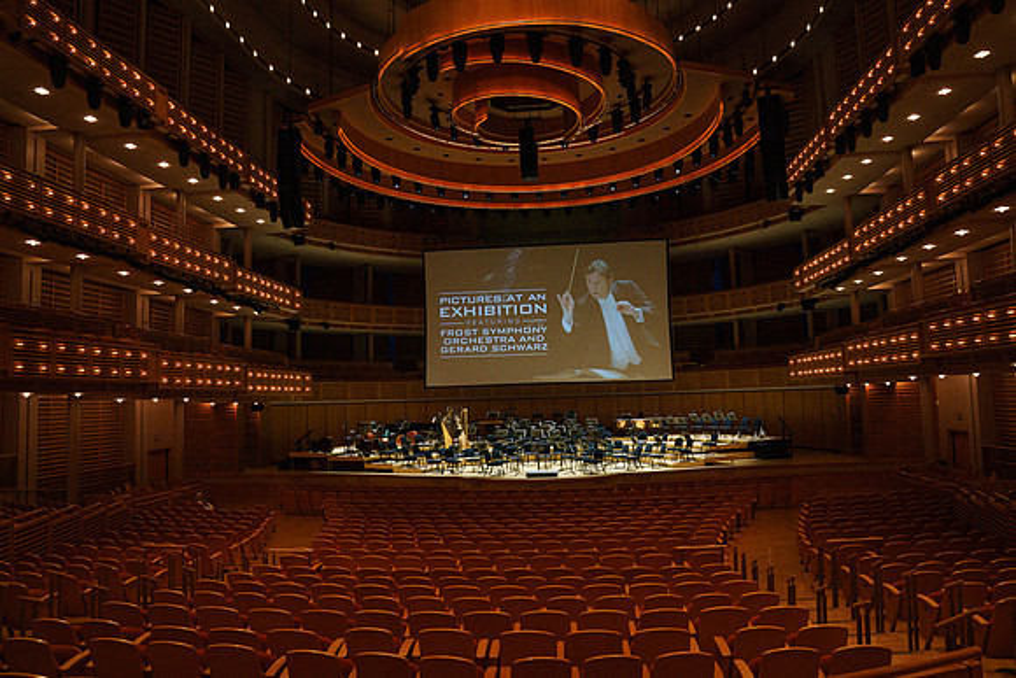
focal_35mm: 25
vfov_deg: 52.1
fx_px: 693
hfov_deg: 72.5
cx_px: 508
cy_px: 339
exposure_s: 1/200
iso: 3200
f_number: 7.1
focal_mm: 24
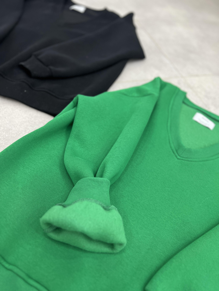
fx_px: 219
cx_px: 110
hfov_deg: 53.1
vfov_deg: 67.3
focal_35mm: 26
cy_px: 146
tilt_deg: -50.1
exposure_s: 1/100
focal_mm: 5.7
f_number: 1.5
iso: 125
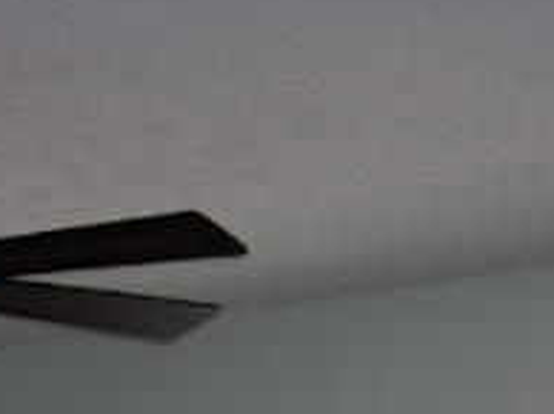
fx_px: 2573
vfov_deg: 8.7
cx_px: -177
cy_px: 814
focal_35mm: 161
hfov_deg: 11.9
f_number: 2.8
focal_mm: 8
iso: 100
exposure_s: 1/60
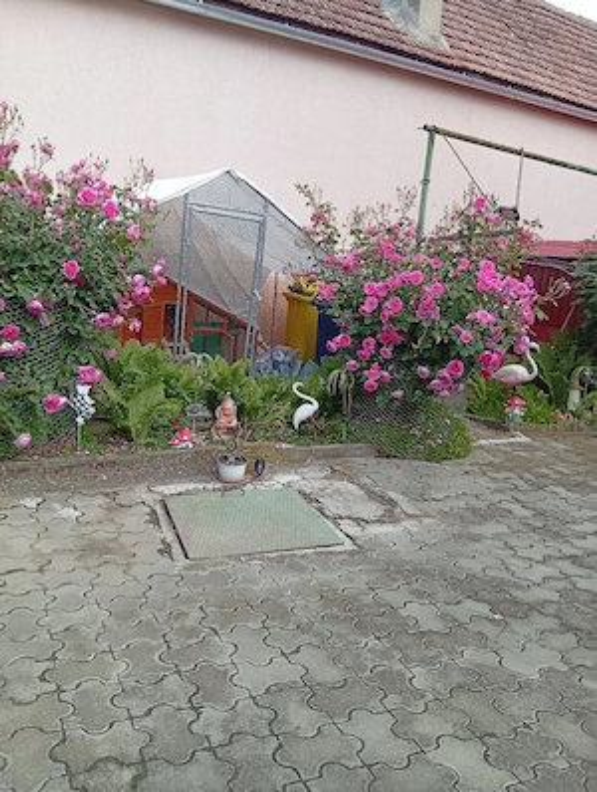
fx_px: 619
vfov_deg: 65.2
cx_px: 298
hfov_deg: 51.5
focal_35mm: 27
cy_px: 396
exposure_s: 1/714
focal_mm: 3.84
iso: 52
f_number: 1.8
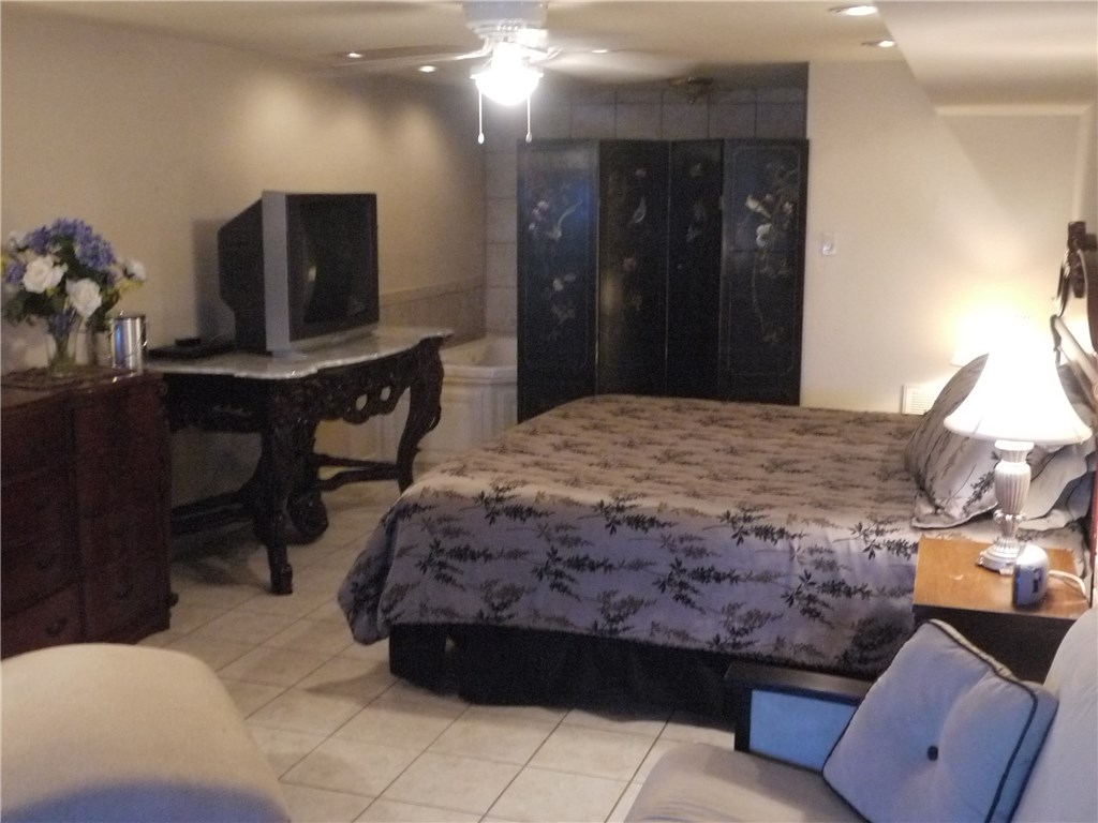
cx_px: 549
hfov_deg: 47.9
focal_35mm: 39
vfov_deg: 36.8
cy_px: 412
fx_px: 1237
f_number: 4
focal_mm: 14
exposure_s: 1/8
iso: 1600
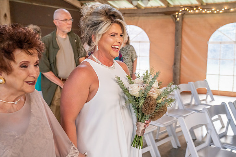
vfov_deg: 29.9
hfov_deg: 43.7
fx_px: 294
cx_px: 126
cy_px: 84
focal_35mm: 45
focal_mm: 42
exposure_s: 1/160
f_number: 4.5
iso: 5000
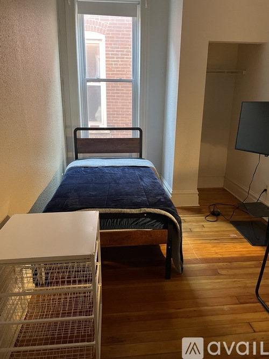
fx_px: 269
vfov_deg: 67.3
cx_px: 134
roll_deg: +0.1
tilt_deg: -16.6
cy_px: 180
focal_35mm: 26
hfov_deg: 53.0
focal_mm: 4.2
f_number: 1.6
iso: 500
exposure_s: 1/40
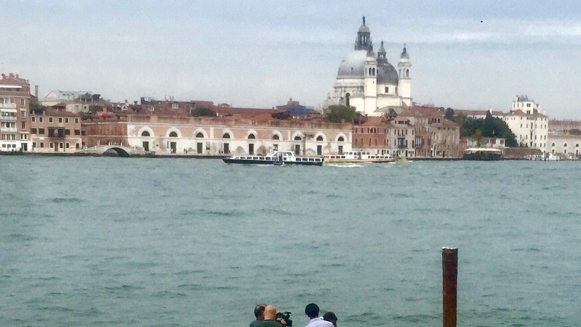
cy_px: 250
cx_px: 335
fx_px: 570
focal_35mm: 37
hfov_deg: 53.8
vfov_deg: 31.4
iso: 32
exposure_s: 1/2639
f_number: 2.2
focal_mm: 4.15
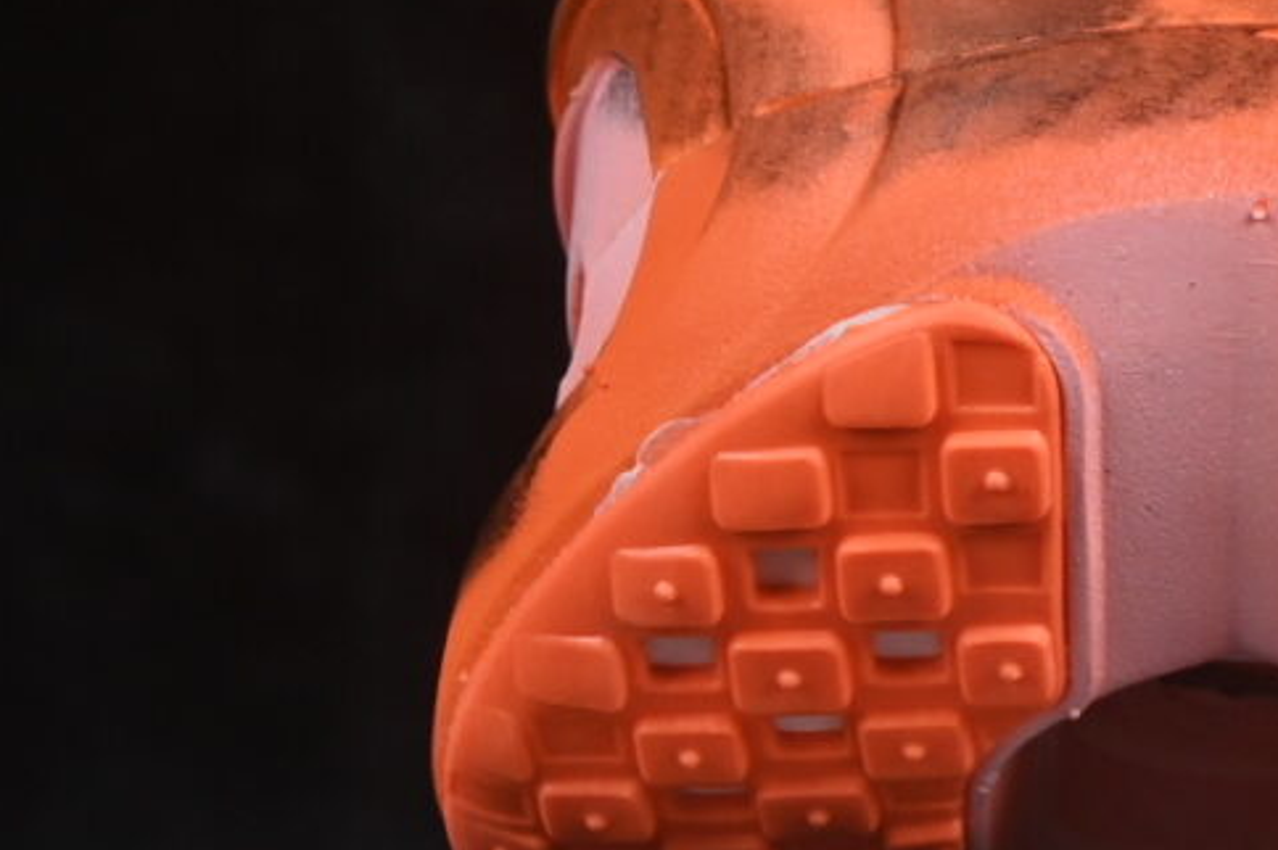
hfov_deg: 5.1
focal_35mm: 397
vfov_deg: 3.4
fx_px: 14083
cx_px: 2136
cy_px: -548
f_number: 8
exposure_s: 1/80
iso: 160
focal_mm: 50
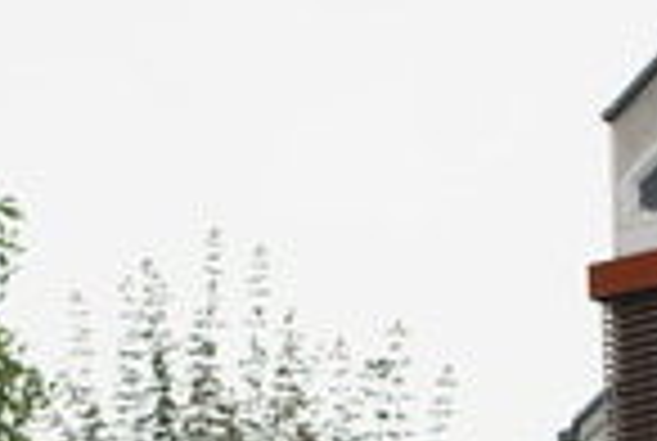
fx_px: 2633
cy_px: 652
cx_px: 360
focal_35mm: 144
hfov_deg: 14.2
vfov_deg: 9.3
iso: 100
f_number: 5.6
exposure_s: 1/160
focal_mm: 26
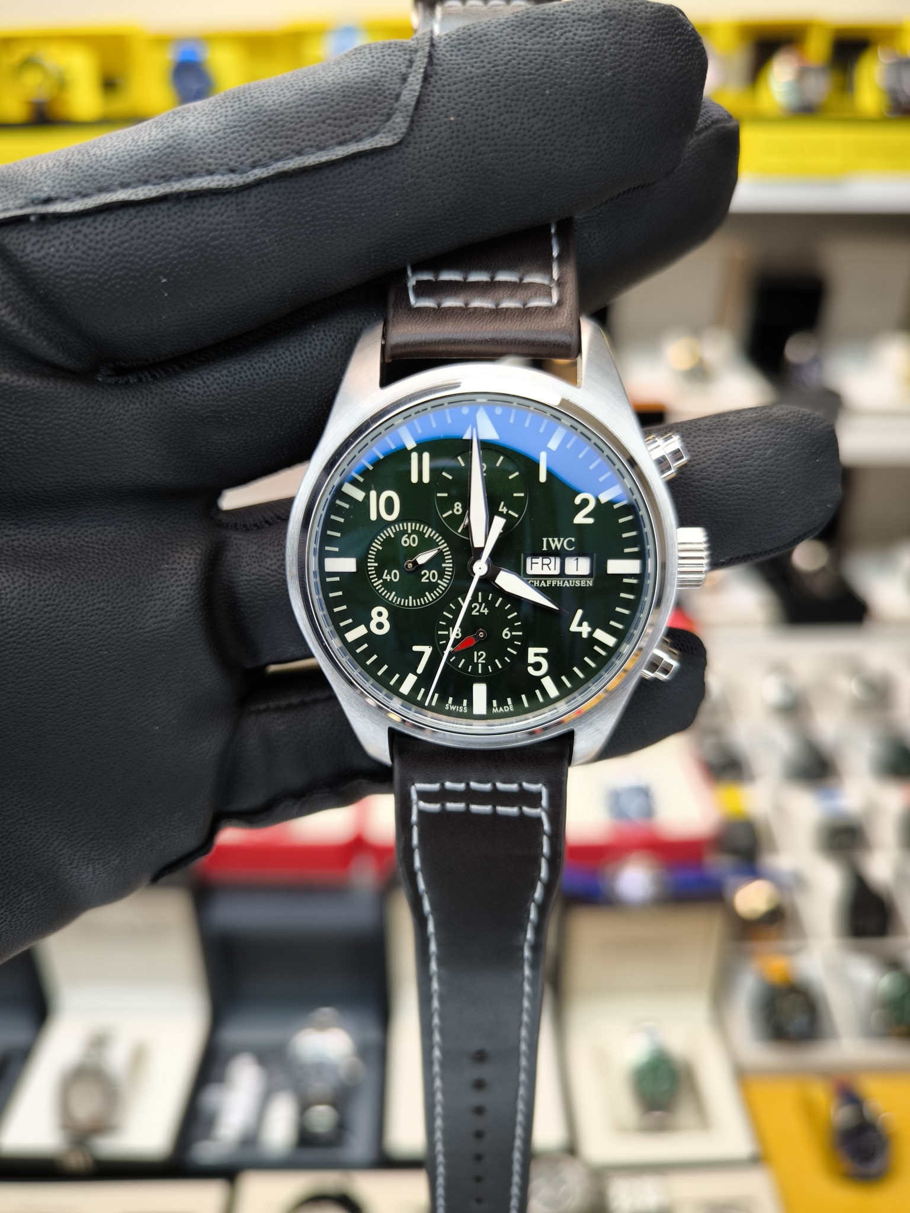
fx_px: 841
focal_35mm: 24
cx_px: 455
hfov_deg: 56.8
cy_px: 606
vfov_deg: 71.6
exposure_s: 1/123
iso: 50
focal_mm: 6.92
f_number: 1.9
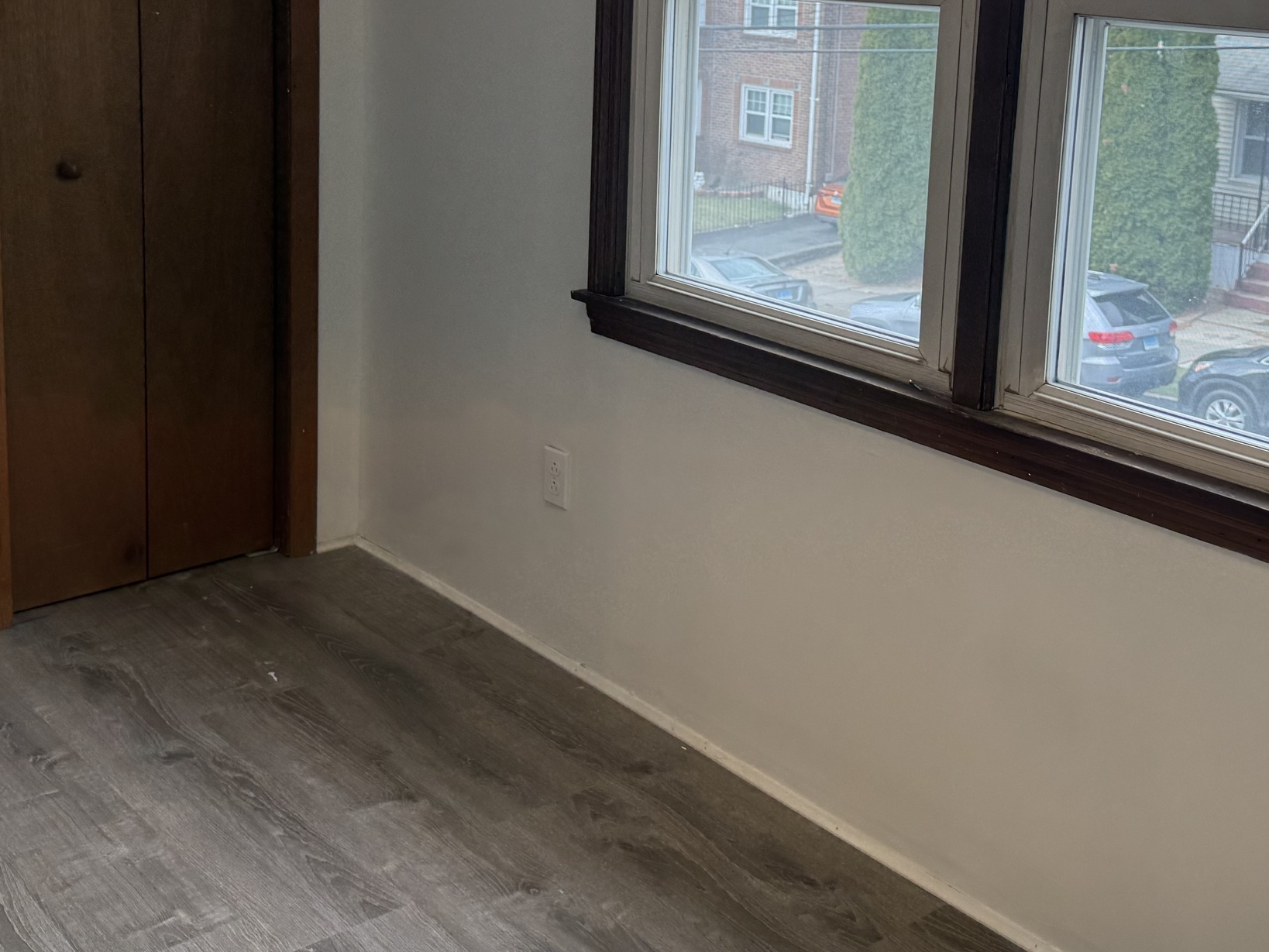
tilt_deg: -11.5
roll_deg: -0.9
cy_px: 198
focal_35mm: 45
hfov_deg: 42.1
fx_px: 1650
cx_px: 647
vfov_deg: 31.4
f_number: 1.78
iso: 80
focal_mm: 6.76
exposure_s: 1/275
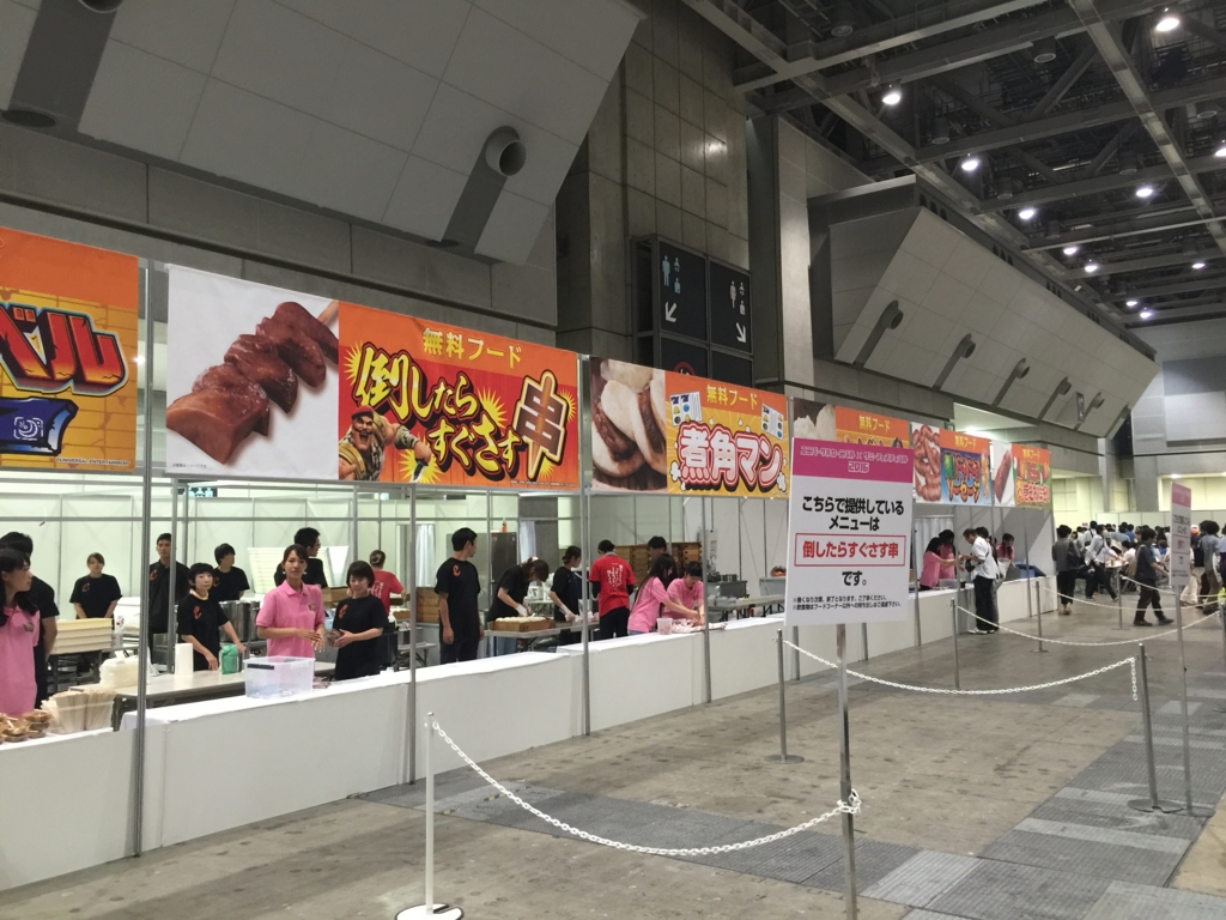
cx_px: 613
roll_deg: -0.9
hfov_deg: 61.7
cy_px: 460
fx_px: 1027
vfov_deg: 48.2
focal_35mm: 29
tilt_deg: +3.4
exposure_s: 1/17
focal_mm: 4.15
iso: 125
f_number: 2.2
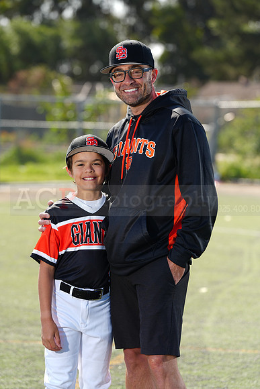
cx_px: 130
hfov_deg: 8.2
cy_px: 194
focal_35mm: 167
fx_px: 1808
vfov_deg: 12.3
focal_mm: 167
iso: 64
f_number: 4.5
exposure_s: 1/250
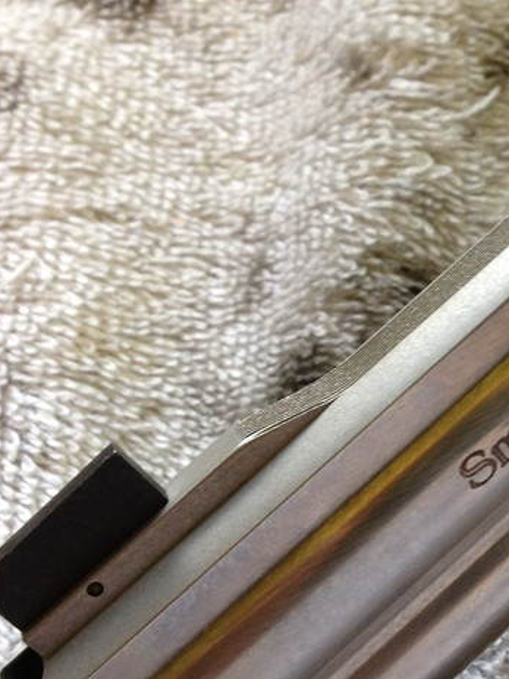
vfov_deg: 25.6
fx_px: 1491
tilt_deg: -60.3
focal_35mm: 76
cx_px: 577
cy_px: 411
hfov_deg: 18.5
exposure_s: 1/20
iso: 64
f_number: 2.4
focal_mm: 4.12
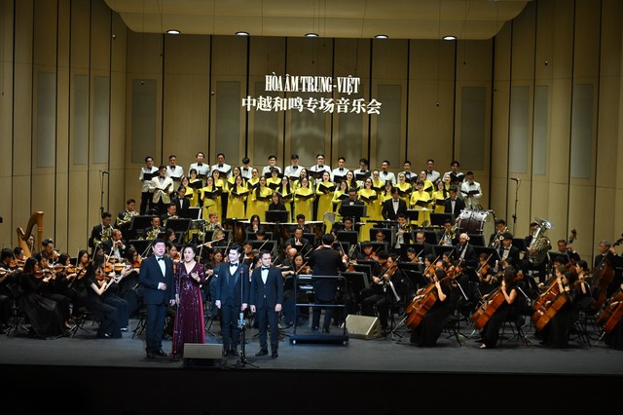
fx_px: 1487
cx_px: 312
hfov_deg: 23.7
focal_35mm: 86
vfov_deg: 15.9
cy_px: 208
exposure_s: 1/200
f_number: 3.2
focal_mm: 86
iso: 1000
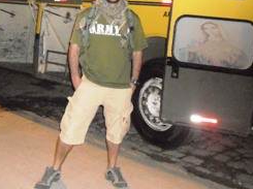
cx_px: 172
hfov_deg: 35.8
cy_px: 28
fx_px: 387
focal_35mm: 53
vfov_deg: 26.7
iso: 1250
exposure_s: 1/25
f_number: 3.2
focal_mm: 4.9
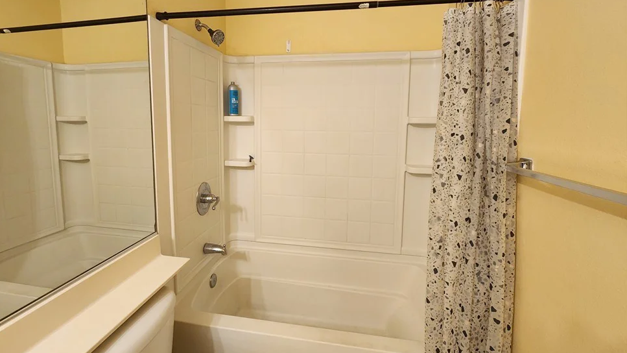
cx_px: 296
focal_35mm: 15
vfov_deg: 70.0
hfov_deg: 102.9
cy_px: 147
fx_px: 249
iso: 400
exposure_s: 1/60
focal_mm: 2.2
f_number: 2.2
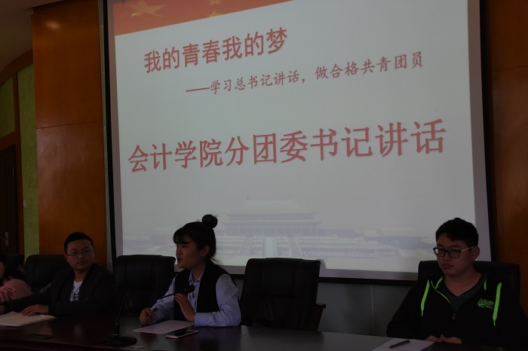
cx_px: 264
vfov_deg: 28.9
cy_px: 176
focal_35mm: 46
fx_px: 682
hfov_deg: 42.3
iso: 800
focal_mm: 31
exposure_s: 1/160
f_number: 6.3
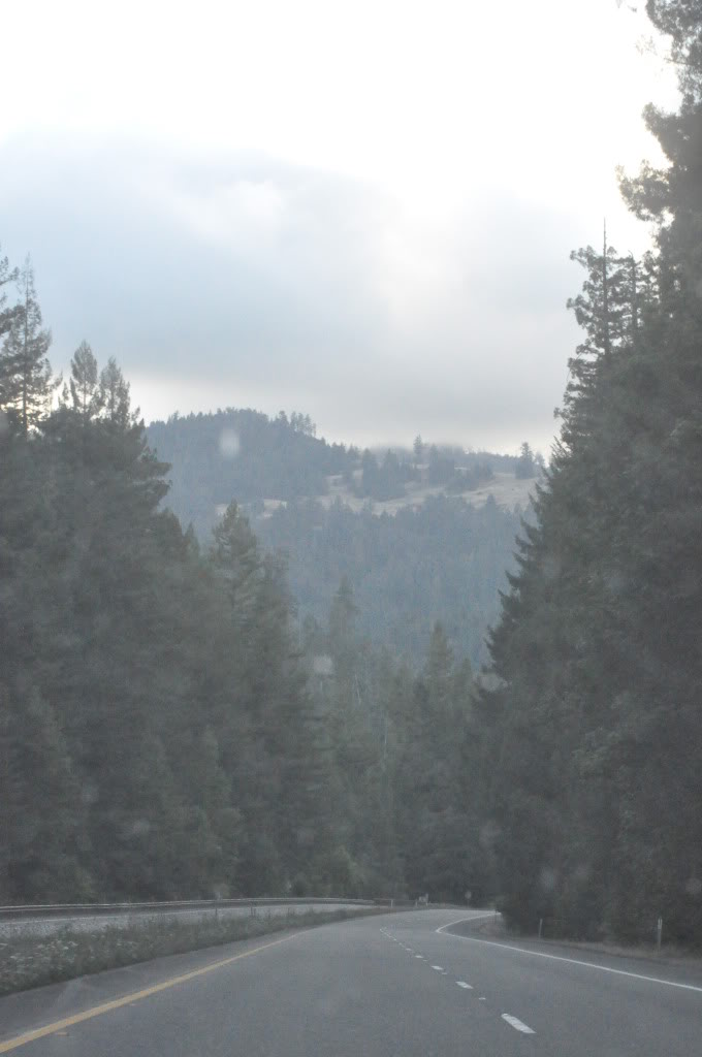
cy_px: 528
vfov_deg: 19.5
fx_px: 3079
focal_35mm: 105
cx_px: 351
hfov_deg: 13.0
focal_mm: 70
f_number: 22
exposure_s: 1/160
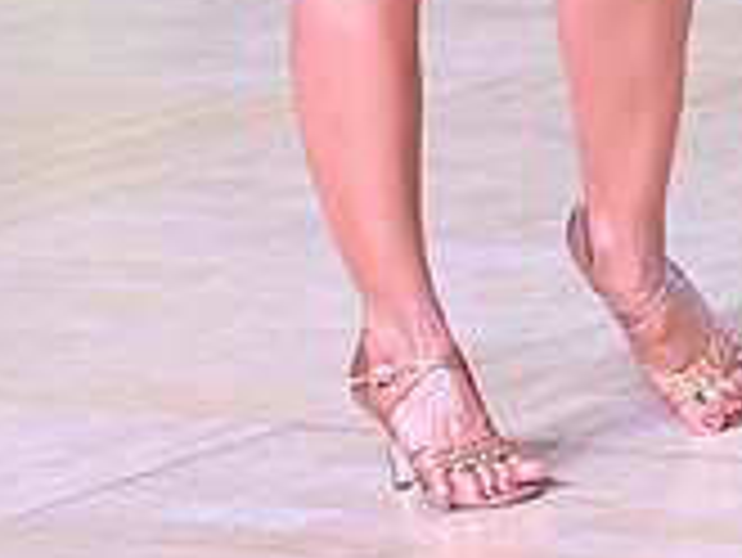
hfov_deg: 5.7
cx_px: 600
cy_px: -634
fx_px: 7401
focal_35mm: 345
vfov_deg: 4.3
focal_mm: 102
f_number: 7.1
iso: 4000
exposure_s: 1/400
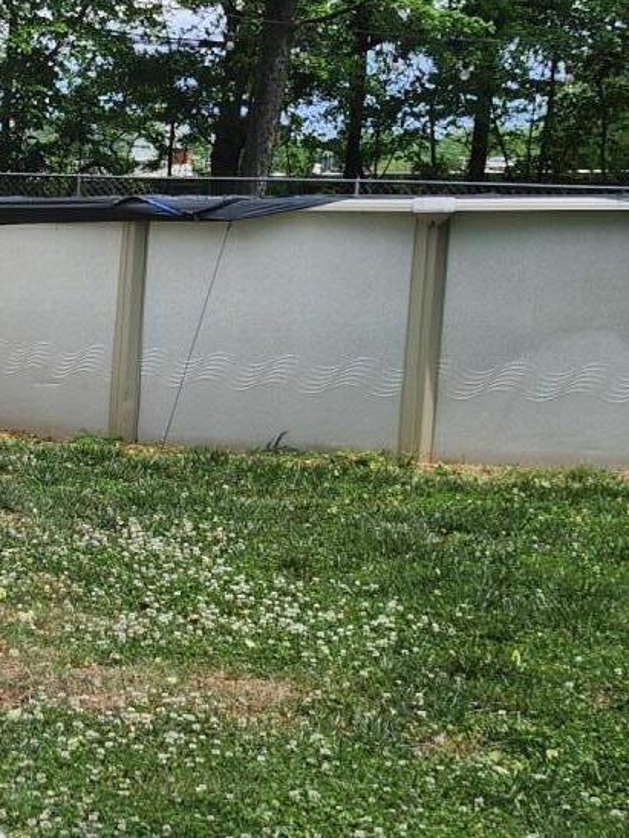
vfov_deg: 23.2
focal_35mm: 84
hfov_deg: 15.2
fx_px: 2035
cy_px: 512
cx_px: -499
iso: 25
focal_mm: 5.54
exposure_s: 1/1521
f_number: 1.8
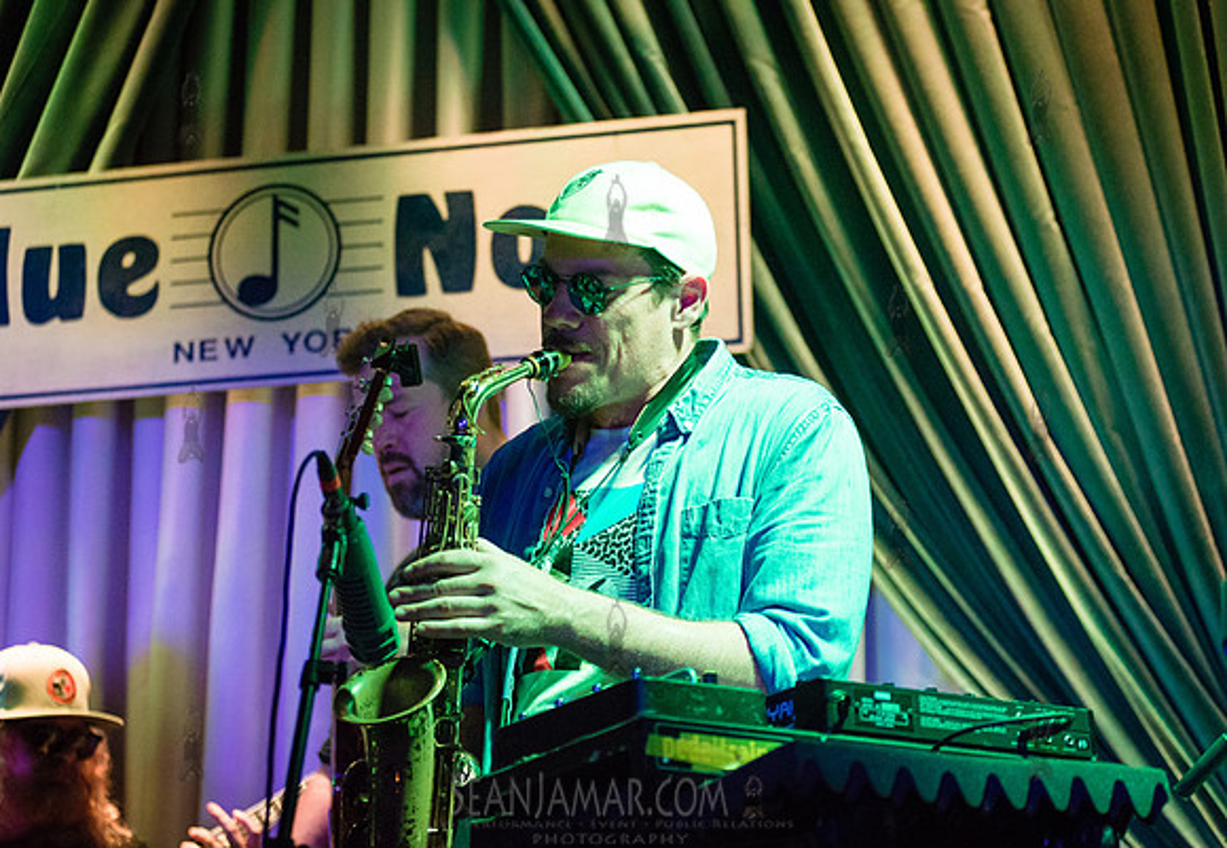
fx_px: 3333
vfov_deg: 14.5
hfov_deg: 20.9
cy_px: 388
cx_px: 580
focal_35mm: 97
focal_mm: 86
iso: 4000
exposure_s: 1/400
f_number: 2.8
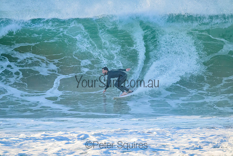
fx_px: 5179
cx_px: 116
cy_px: 78
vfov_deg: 1.7
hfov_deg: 2.6
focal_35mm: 800
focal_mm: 800
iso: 5600
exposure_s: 1/1600
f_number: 11
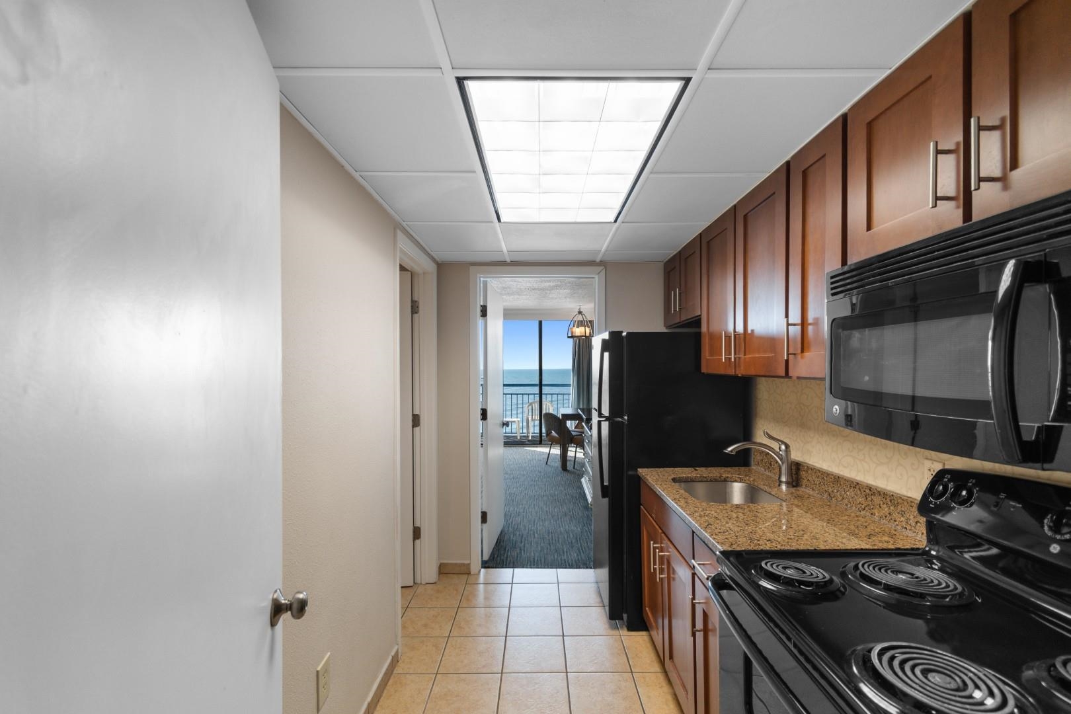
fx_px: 446
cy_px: 357
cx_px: 536
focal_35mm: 15
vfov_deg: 77.3
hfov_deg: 100.4
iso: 100
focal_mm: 10
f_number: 4.5
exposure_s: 1/40
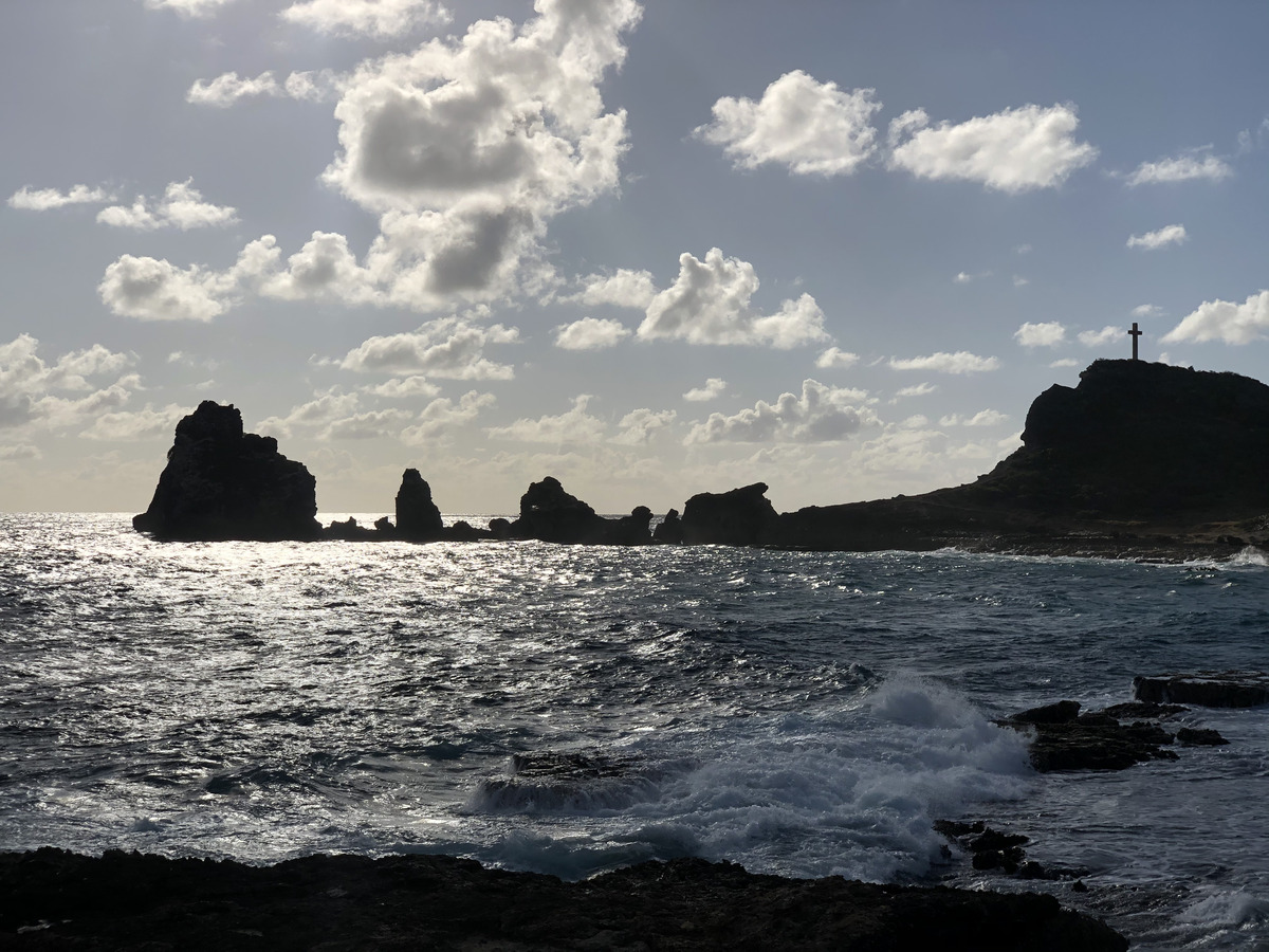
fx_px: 1906
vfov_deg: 28.0
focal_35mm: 52
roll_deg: +0.8
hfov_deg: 36.8
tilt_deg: +1.2
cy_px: 476
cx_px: 634
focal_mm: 6
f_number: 2.4
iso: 20
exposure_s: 1/9615
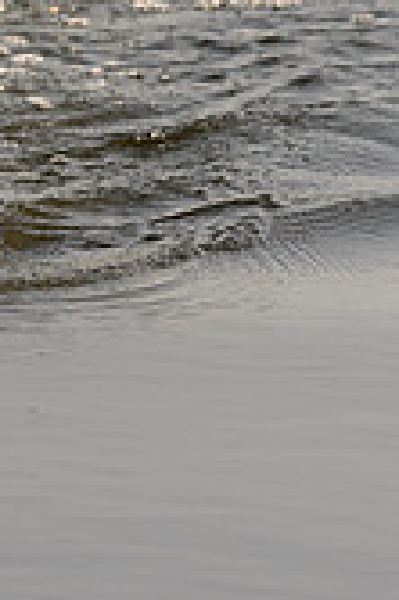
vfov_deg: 2.7
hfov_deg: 1.8
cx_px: -295
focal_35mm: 764
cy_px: 172
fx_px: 12727
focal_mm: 220
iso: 900
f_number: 6.3
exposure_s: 1/1600
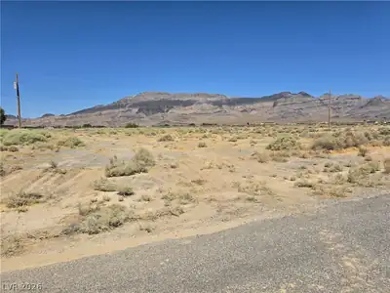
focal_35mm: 23
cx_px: 195
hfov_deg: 73.9
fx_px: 259
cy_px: 146
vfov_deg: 58.9
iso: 12
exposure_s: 1/1461
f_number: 1.7
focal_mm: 6.3
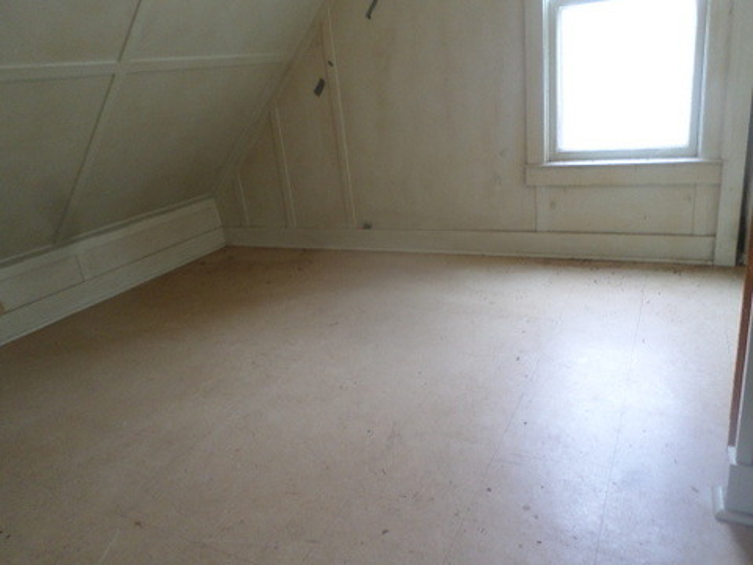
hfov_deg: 69.4
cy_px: 282
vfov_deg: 54.9
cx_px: 376
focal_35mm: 25
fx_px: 544
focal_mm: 4.5
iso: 160
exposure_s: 1/30
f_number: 2.5
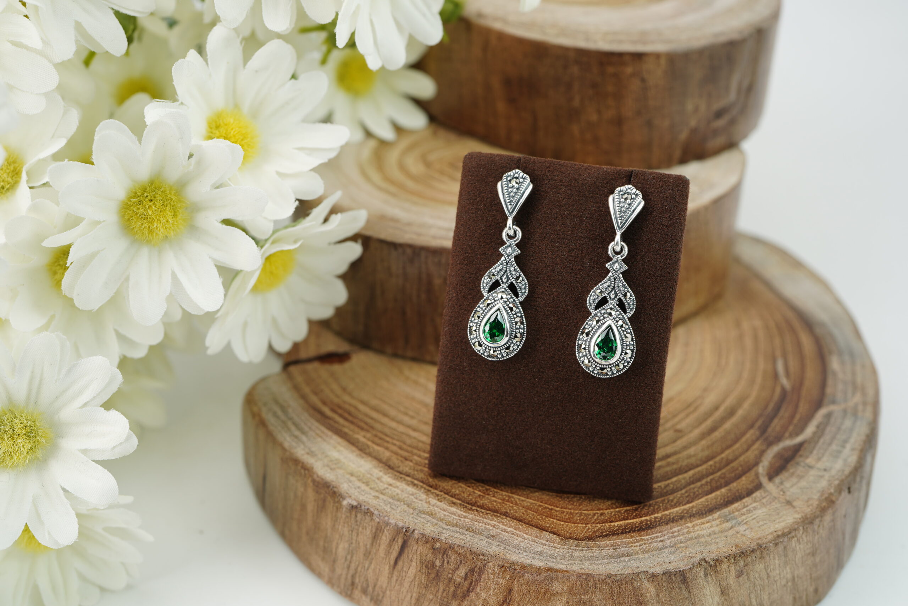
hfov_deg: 39.6
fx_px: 1261
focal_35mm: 50
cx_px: 454
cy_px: 303
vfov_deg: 27.0
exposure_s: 1/50
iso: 200
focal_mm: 50
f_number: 7.1
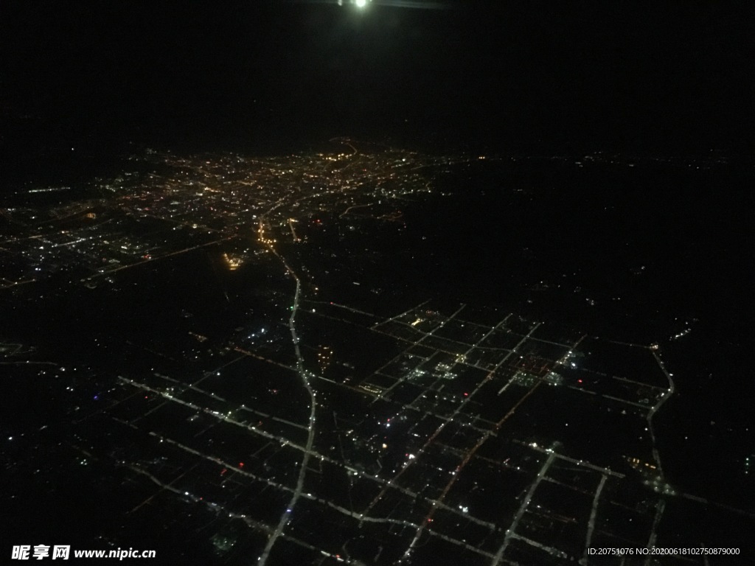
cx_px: 378
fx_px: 633
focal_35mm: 29
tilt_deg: -19.6
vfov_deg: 48.2
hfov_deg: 61.7
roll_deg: -2.1
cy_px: 283
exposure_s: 1/17
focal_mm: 4.15
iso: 2000
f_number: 2.2
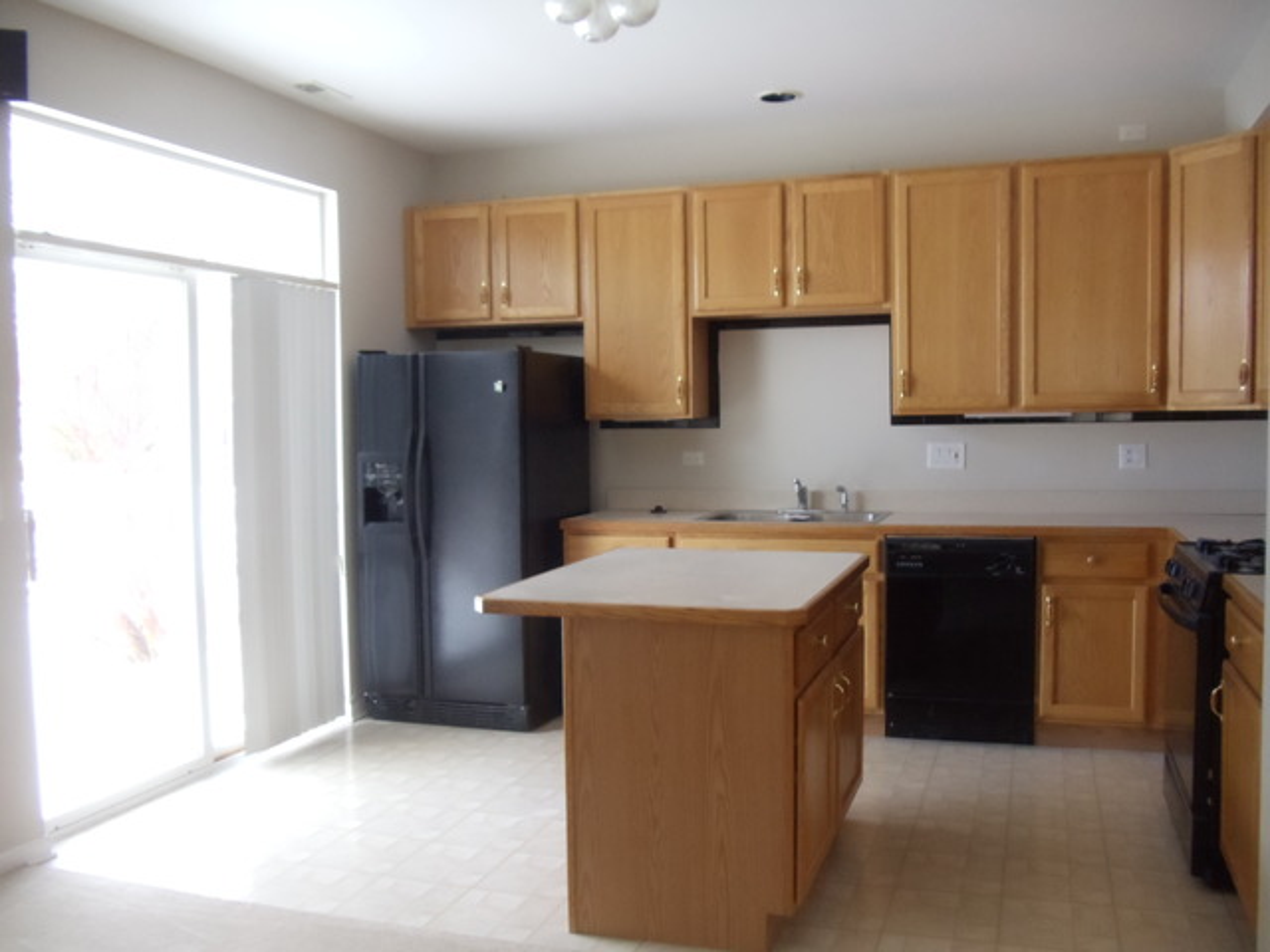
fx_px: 1614
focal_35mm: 44
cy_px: 476
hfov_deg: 42.9
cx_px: 635
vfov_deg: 32.9
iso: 400
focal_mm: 6
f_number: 3.5
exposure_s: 1/100
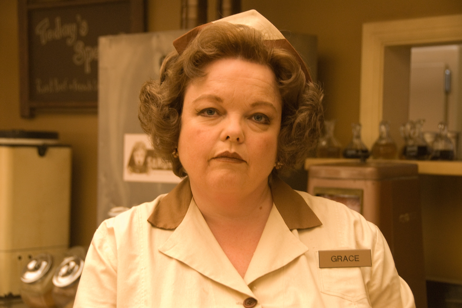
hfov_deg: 24.6
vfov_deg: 16.6
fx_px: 1059
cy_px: 154
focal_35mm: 82
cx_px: 231
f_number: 4.8
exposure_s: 1/10
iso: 800
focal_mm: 55
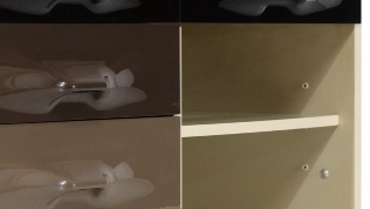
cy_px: 154
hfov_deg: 10.2
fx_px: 2071
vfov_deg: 5.8
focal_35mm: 211
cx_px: 59
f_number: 5.6
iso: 800
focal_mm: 35
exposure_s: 1/75
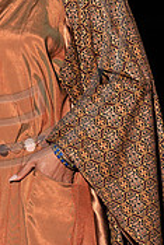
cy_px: 27
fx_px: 2537
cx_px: -15
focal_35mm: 372
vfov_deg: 5.5
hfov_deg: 3.7
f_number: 6.3
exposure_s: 1/200
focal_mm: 145
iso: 1000
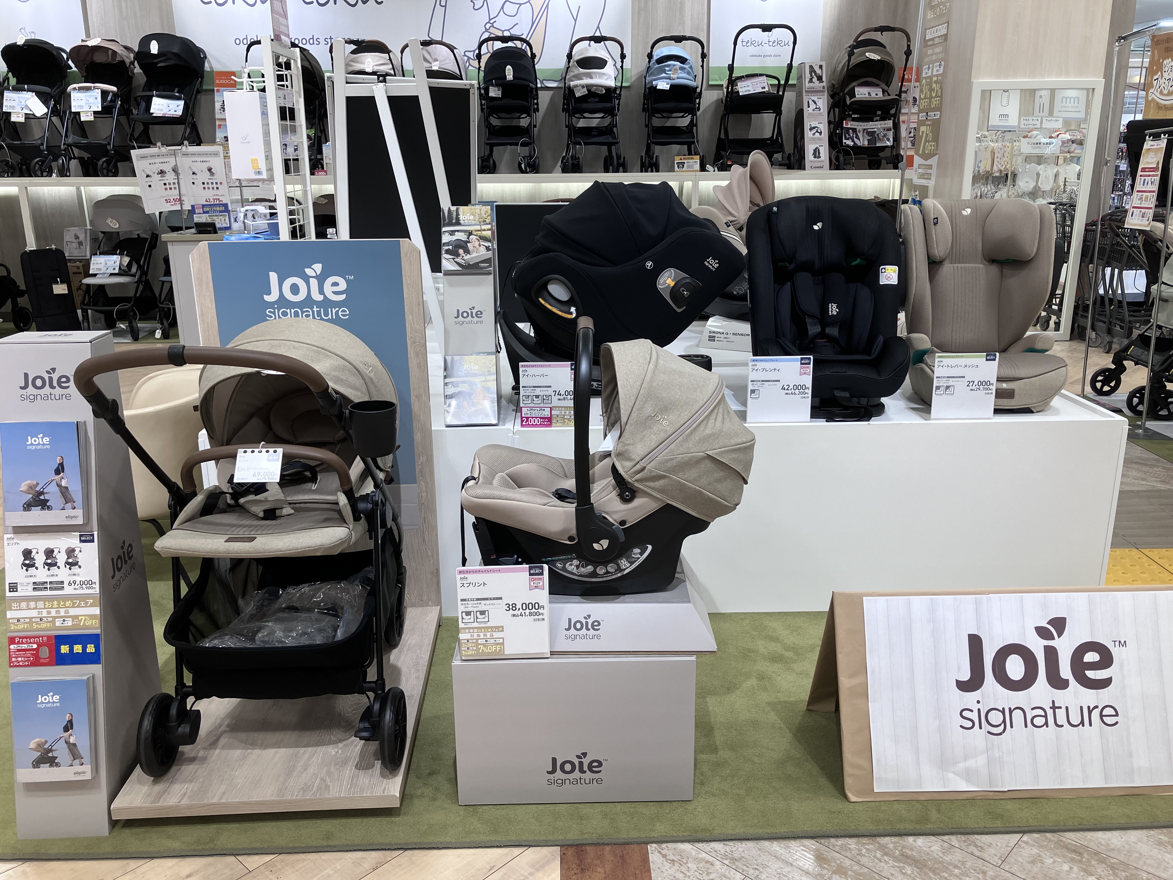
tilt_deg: -16.1
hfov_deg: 63.4
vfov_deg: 49.7
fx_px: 949
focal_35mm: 28
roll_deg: +0.7
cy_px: 440
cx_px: 586
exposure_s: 1/120
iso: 64
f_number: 1.8
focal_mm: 3.99
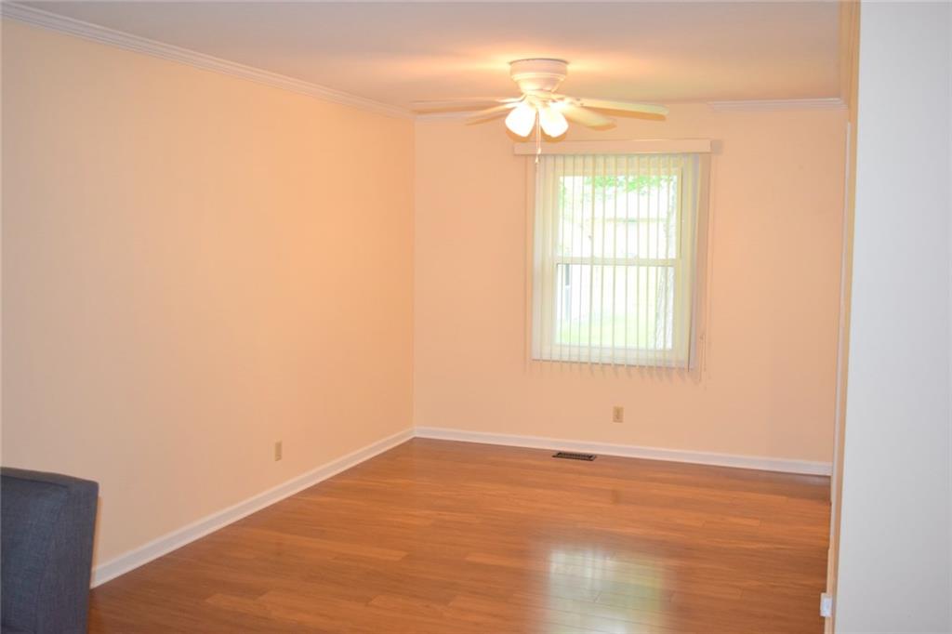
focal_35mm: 36
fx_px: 952
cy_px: 317
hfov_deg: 53.1
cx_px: 476
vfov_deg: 36.8
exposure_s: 1/100
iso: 800
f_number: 5
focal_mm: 24
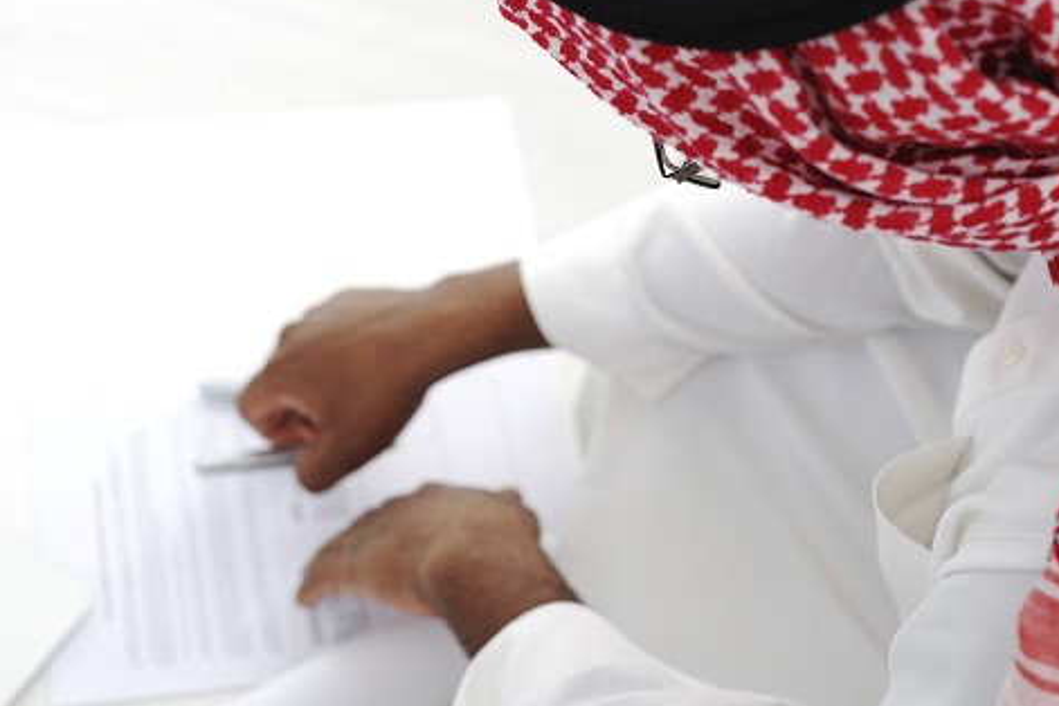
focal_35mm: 69
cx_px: 477
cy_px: 418
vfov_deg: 19.7
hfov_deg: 29.2
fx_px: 2030
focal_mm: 50
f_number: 5
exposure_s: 1/160
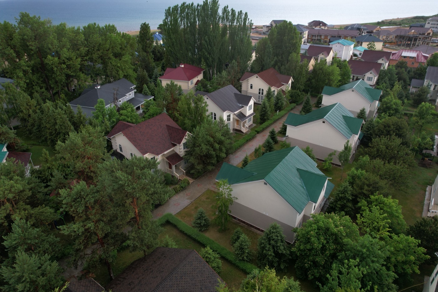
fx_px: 268
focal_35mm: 22
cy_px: 146
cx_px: 219
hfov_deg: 78.6
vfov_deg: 57.2
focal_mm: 8.38
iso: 100
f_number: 2.8
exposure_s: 1/120
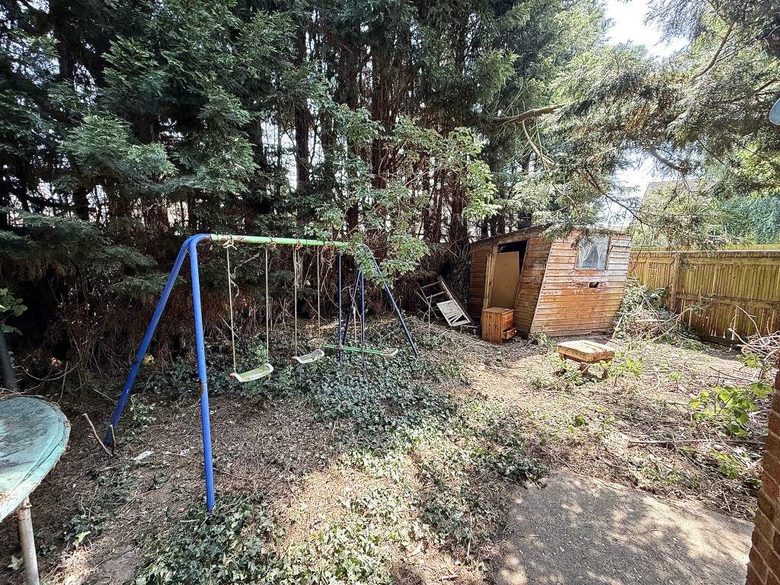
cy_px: 292
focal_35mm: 14
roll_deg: +0.4
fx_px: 315
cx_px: 390
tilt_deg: -5.4
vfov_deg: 85.7
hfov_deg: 102.1
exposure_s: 1/99
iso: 125
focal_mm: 2.22
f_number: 2.2
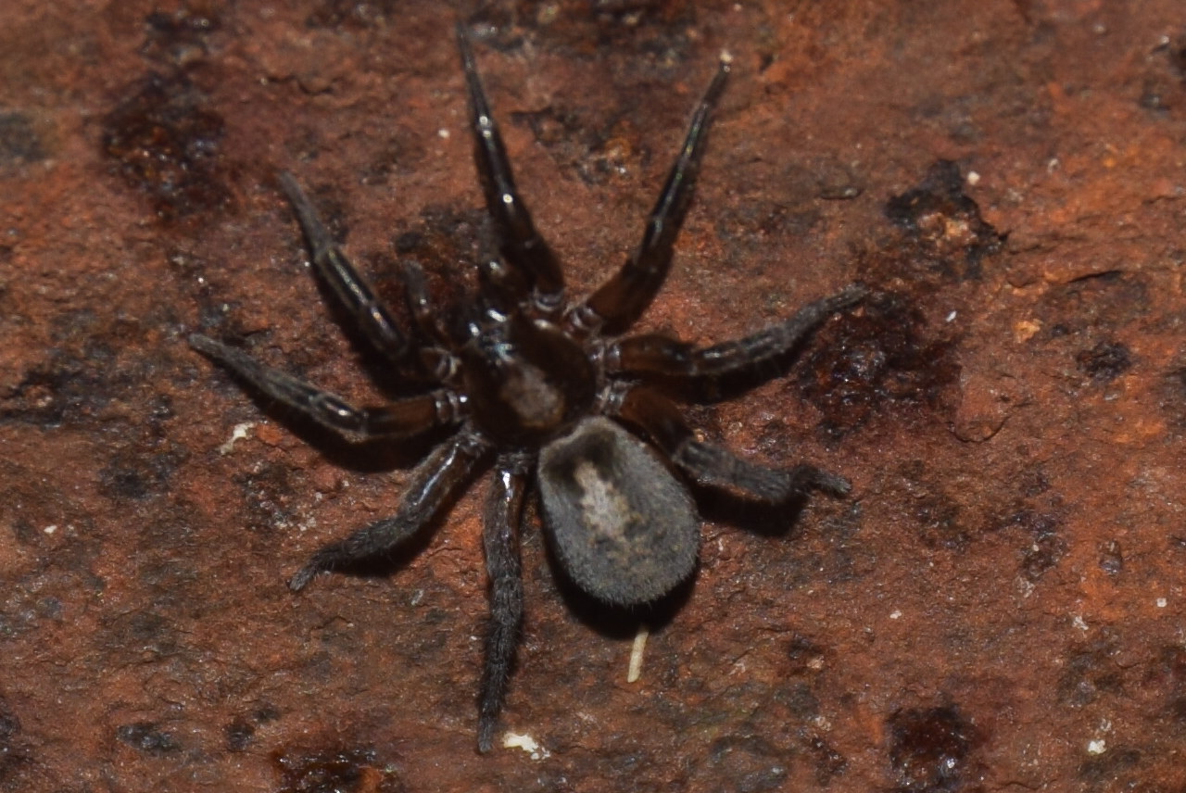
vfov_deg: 6.6
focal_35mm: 210
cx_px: 593
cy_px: 396
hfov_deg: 9.8
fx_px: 6924
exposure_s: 1/60
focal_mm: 140
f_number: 8
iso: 100
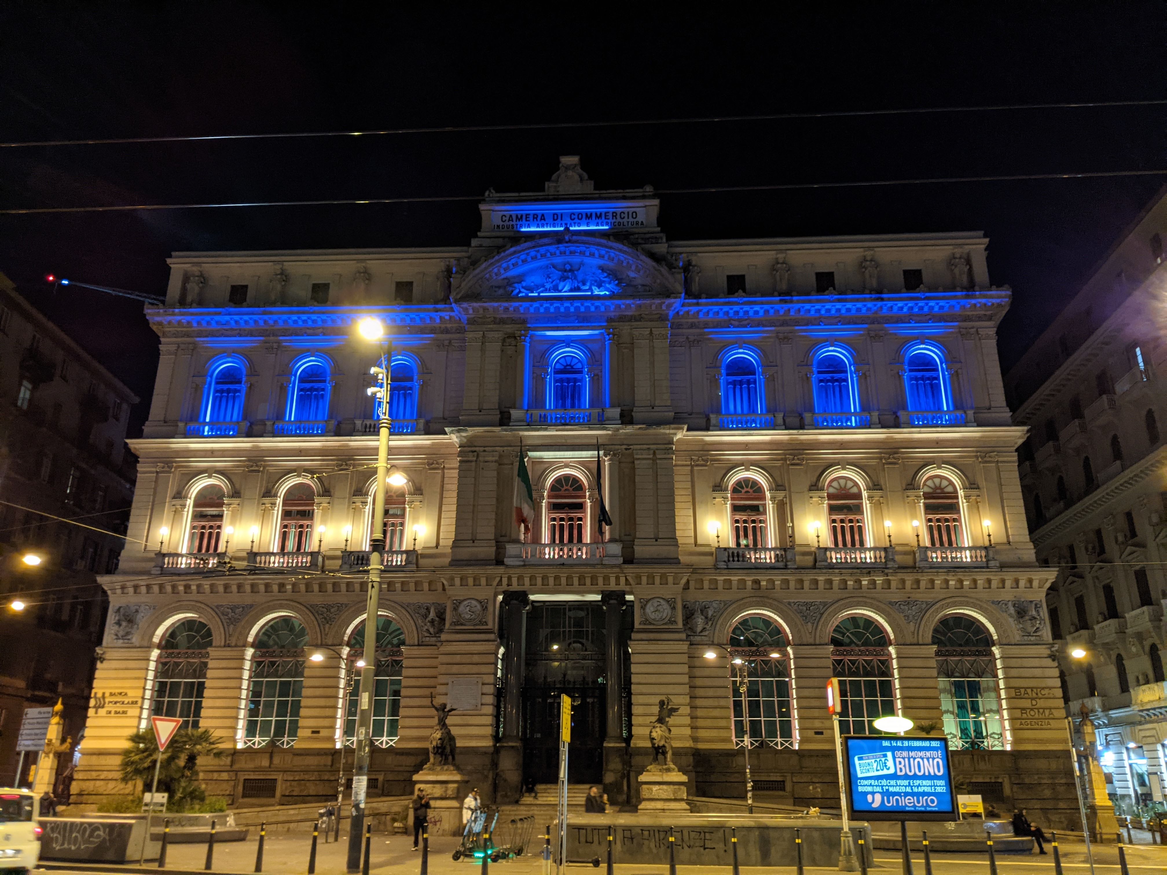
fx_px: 910
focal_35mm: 27
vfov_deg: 51.4
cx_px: 584
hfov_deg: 65.3
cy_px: 438
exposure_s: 1/25
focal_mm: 4.44
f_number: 1.8
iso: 328
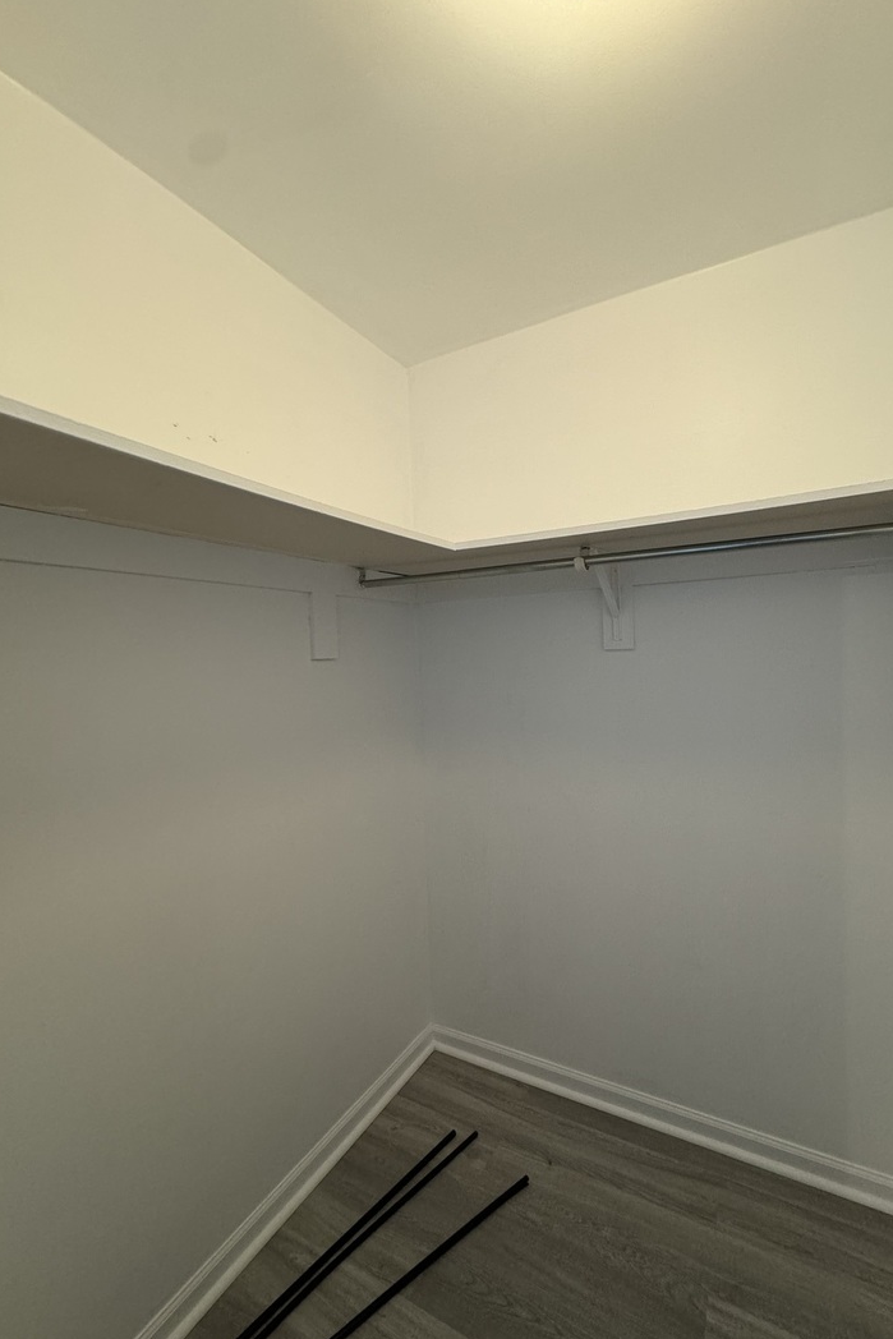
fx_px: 558
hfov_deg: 77.1
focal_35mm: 15
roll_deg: +2.0
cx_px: 493
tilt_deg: -2.9
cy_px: 675
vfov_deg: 100.4
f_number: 2.2
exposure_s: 1/60
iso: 250
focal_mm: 2.22
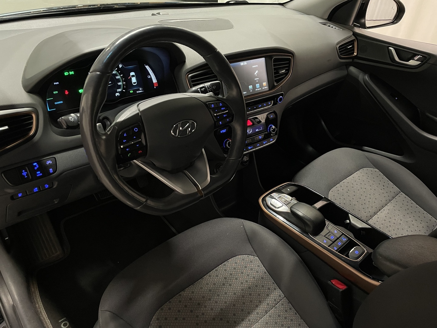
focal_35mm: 26
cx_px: 218
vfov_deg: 53.1
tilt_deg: -34.7
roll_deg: -4.2
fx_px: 328
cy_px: 164
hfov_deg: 67.3
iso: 400
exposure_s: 1/60
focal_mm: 4.2
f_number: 1.6
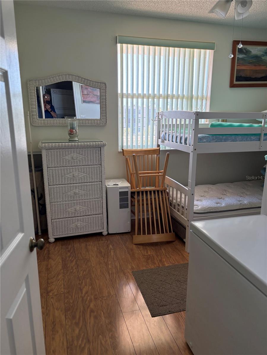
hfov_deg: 53.1
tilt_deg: -13.5
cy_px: 178
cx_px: 134
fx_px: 267
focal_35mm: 26
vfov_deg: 67.3
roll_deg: -1.0
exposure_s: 1/81
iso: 125
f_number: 1.6
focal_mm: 5.96
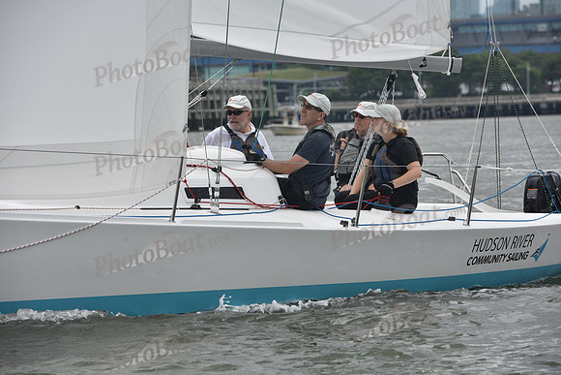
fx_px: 3117
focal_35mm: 200
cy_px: 188
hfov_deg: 10.3
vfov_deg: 6.9
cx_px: 280
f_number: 9
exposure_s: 1/800
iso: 400
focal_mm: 200
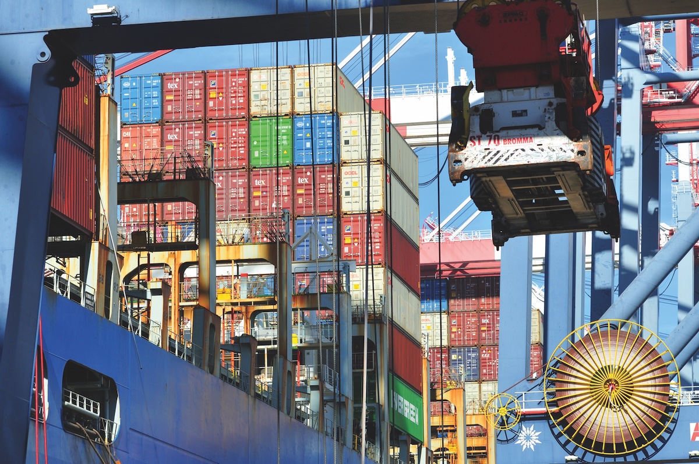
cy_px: 232
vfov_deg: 9.9
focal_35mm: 138
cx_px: 350
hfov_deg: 14.9
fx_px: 2676
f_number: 5.6
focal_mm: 92
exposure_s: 1/2000
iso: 400
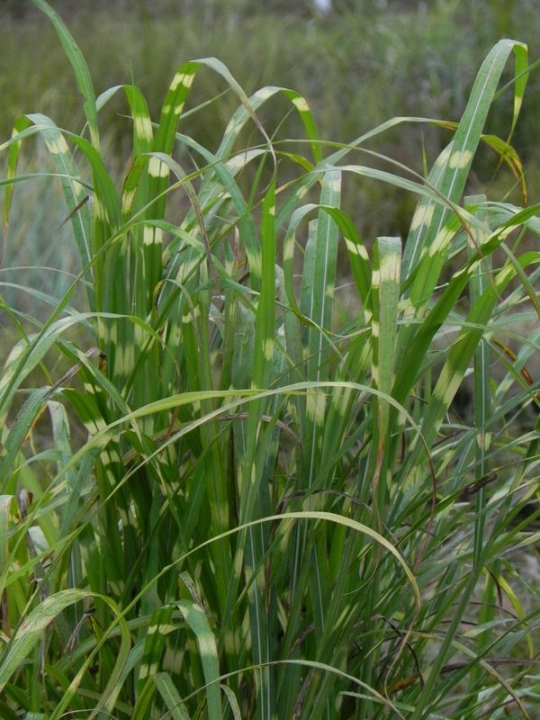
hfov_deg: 6.0
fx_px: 5138
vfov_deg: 8.0
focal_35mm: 247
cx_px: 270
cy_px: 360
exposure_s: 1/80
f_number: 5
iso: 160
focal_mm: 44
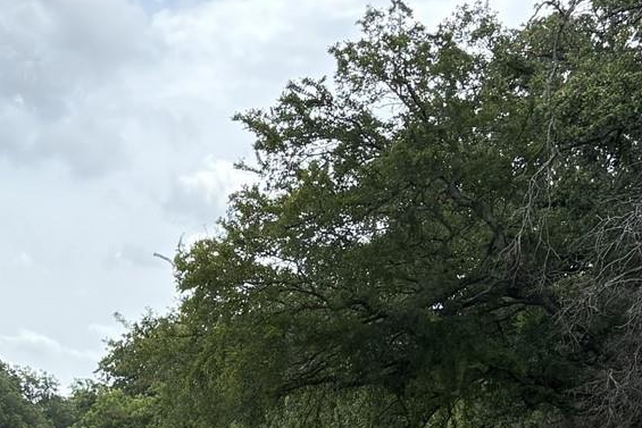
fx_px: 1748
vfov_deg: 13.0
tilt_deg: -7.4
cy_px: 697
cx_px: -148
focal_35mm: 98
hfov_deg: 19.5
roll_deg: -2.5
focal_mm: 5.96
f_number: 1.6
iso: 64
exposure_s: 1/1848
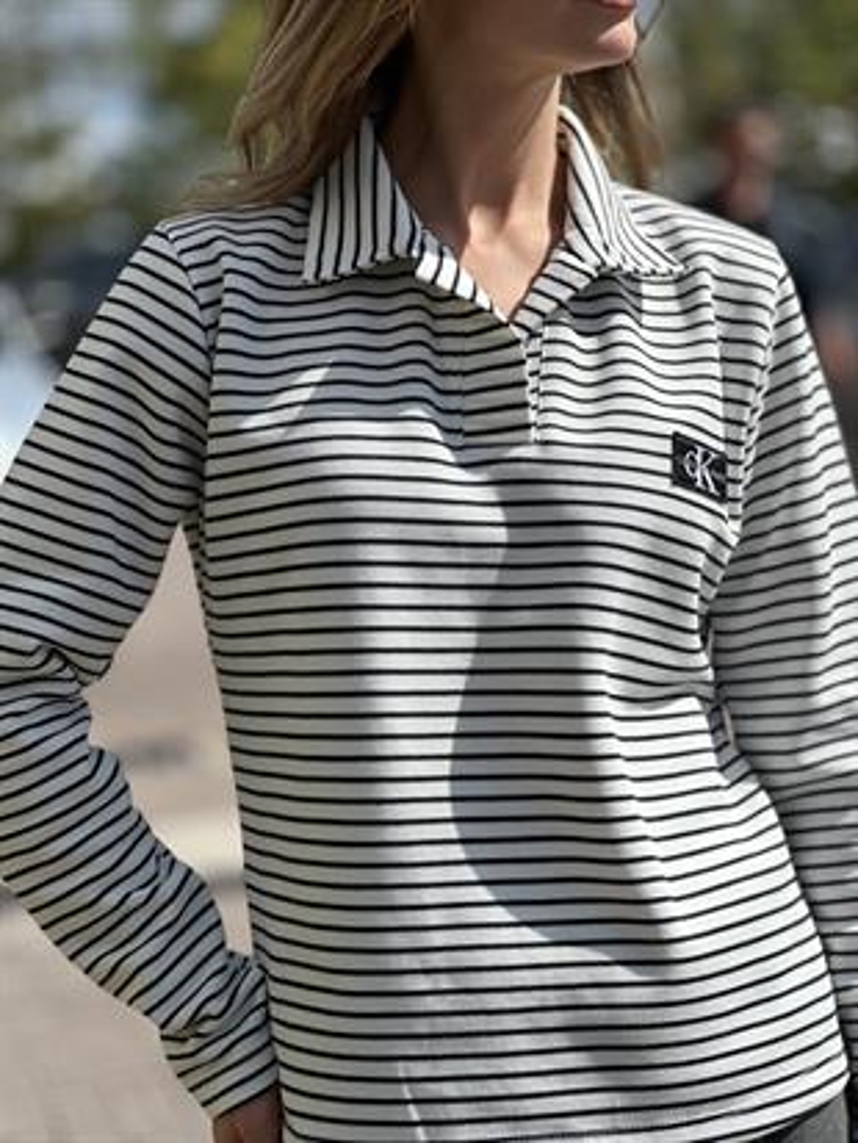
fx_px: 2543
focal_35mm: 77
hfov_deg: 19.1
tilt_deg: -3.0
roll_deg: +3.9
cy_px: 572
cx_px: 429
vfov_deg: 25.3
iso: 32
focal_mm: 9
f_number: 2.8
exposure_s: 1/1597
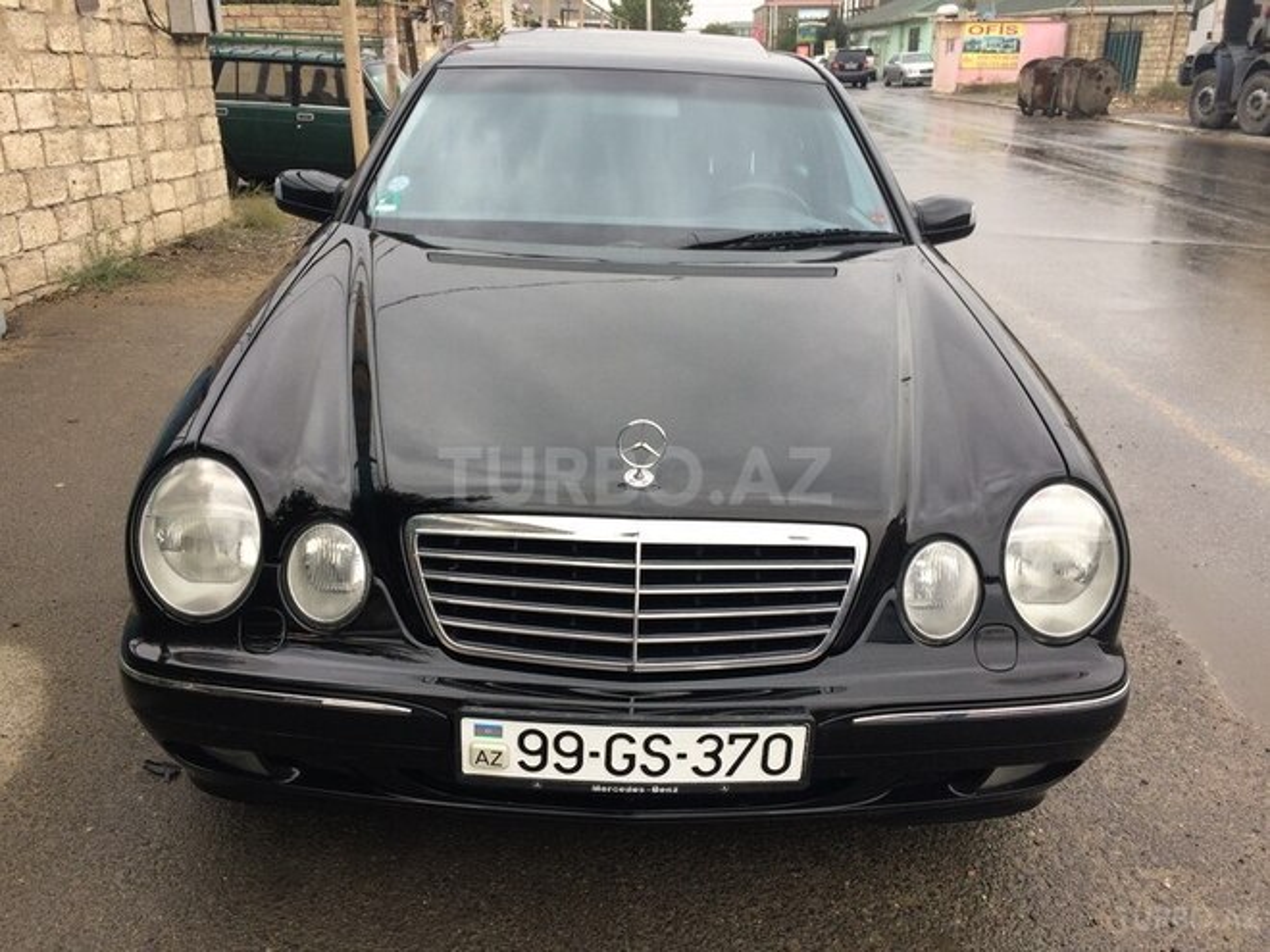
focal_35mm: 29
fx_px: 1064
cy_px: 476
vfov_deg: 48.2
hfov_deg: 61.7
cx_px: 635
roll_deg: -1.1
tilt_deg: -22.3
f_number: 2.2
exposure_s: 1/100
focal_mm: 4.15
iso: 40
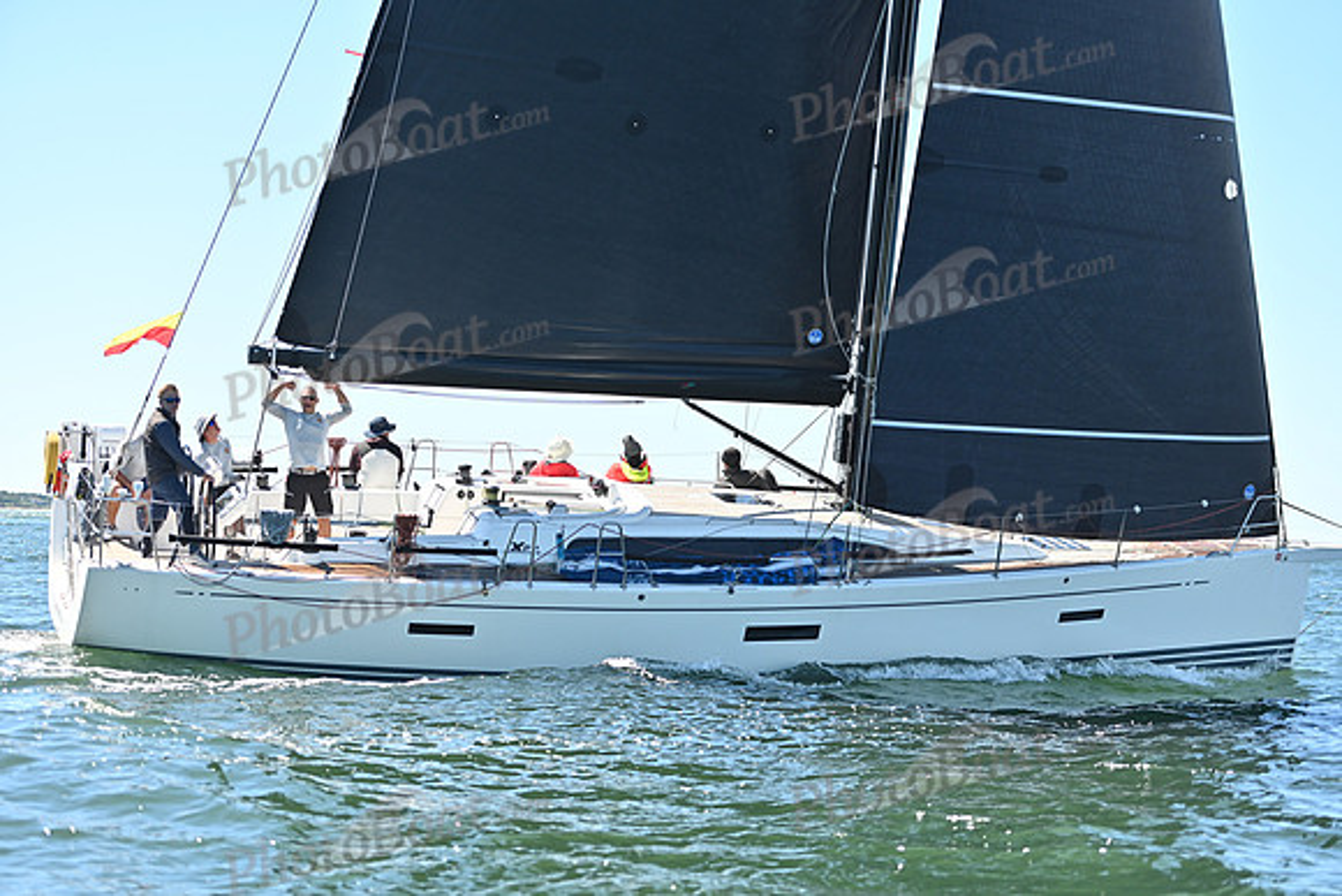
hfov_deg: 28.8
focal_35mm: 70
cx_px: 671
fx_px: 2610
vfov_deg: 19.5
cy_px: 448
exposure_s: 1/3200
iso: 320
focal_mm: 70
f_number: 2.8
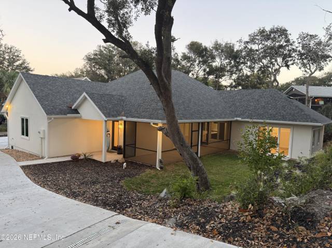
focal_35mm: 24
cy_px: 124
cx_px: 166
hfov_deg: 71.6
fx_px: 230
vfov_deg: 56.8
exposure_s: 1/60
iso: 125
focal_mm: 6.76
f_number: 1.78
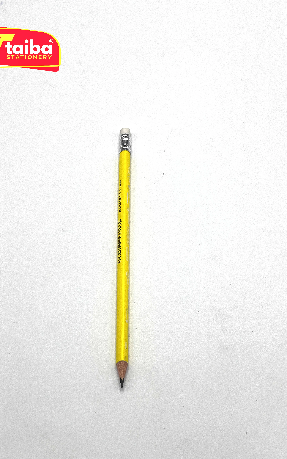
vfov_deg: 24.9
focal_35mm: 83
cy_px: 229
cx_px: 140
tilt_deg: -62.1
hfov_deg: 15.7
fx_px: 1039
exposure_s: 1/306
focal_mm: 9
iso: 32
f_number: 2.8
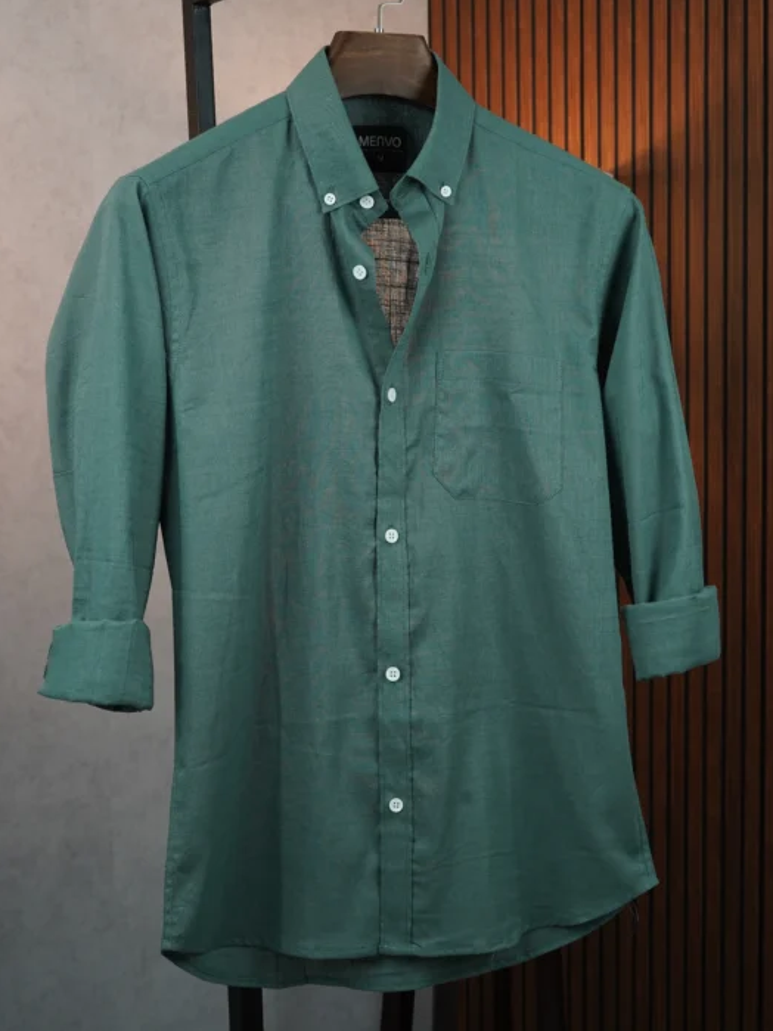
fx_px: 1638
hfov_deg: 26.6
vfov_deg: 34.9
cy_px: 494
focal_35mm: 55
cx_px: 389
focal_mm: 50
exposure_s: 1/125
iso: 1250
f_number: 8
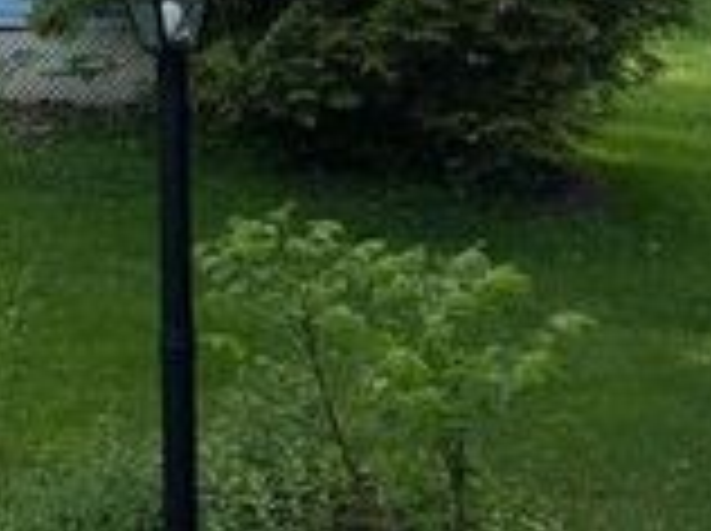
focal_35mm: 76
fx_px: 1559
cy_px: -304
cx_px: -396
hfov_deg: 21.1
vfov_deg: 17.1
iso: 80
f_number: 1.78
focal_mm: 6.76
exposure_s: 1/1524
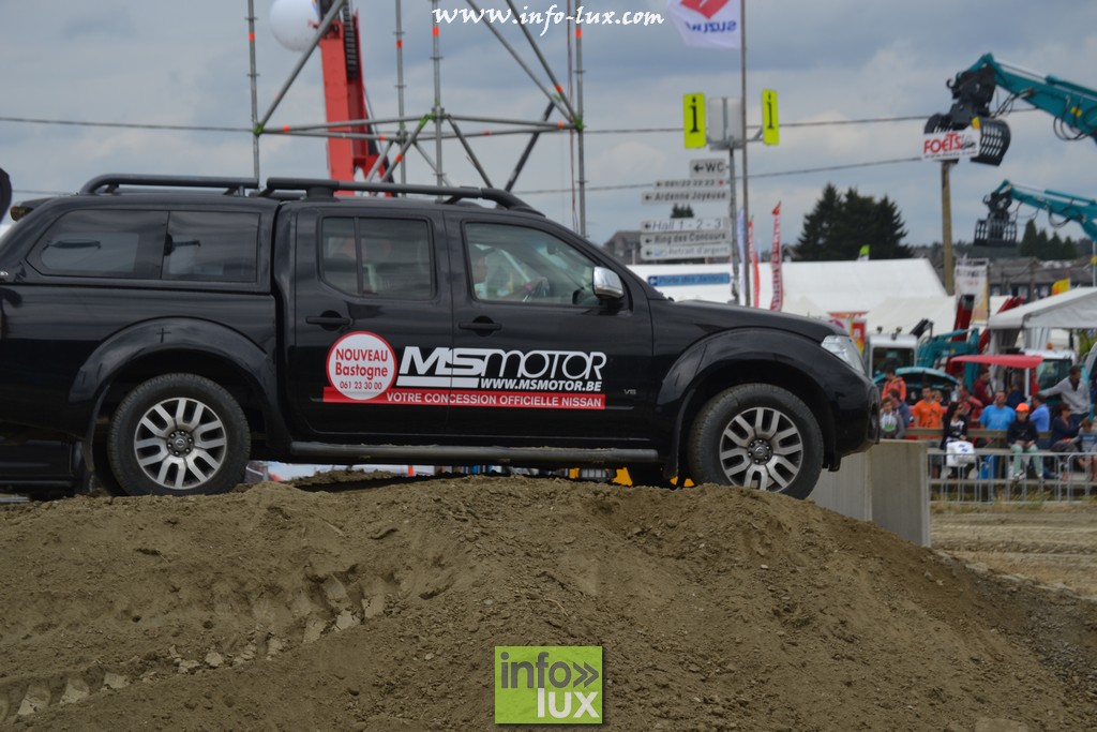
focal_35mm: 112
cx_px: 548
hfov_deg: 18.2
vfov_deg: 12.2
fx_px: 3428
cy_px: 366
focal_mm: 75
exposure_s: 1/500
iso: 100
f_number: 5.6
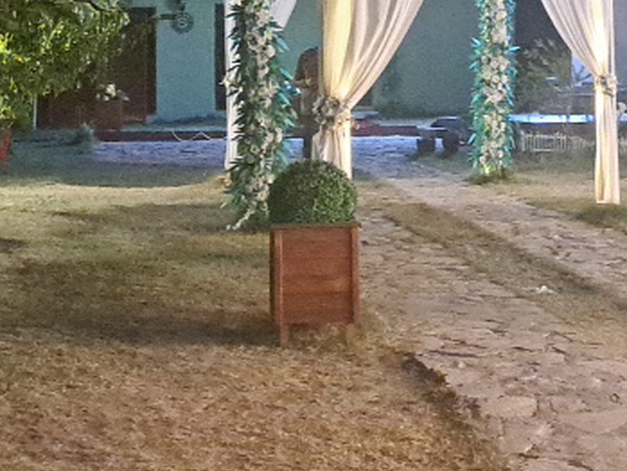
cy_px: 22
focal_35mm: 99
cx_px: 316
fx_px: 1794
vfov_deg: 14.7
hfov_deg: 19.8
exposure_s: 1/50
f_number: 1.8
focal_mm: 5.23
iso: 982
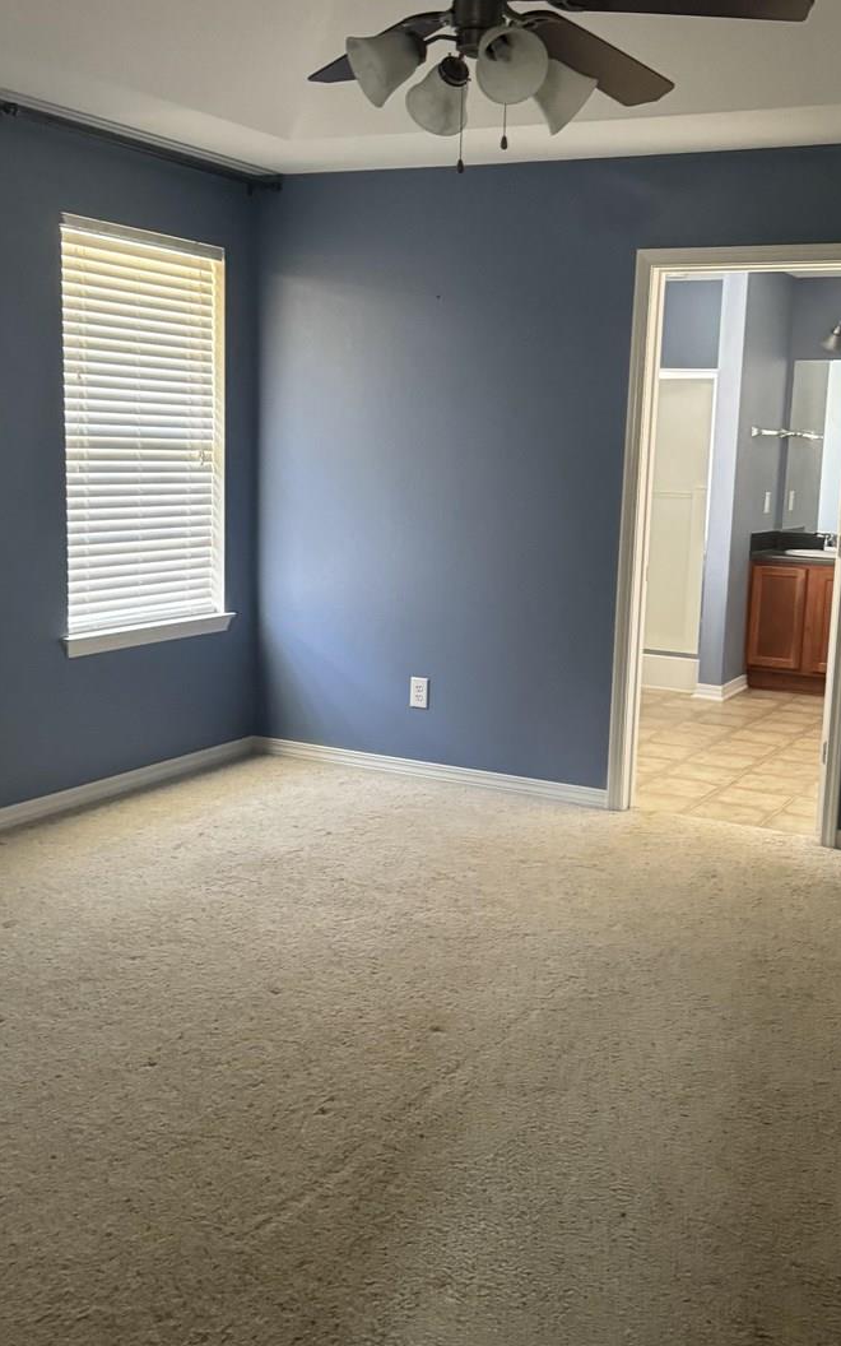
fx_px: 1357
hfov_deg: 34.3
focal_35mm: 37
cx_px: 507
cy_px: 642
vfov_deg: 52.7
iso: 800
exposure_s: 1/55
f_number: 1.78
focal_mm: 6.86
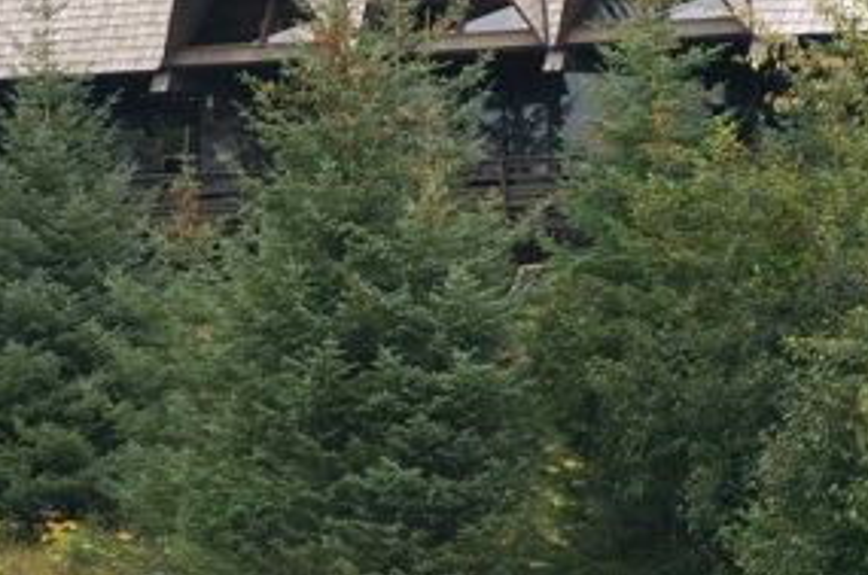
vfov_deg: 2.6
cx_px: 164
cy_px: 283
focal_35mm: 531
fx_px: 12774
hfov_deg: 3.9
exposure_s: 1/200
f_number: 4.5
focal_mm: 105
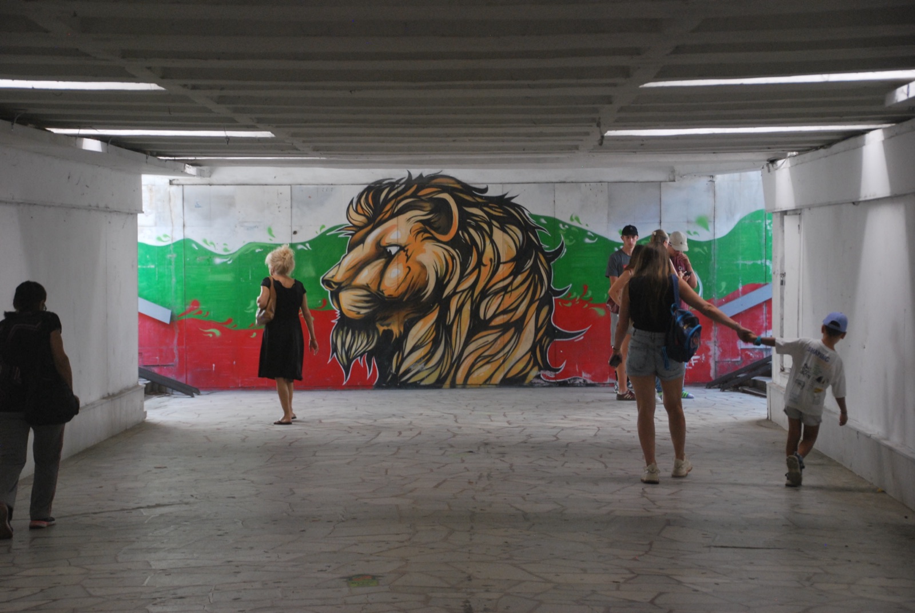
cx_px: 458
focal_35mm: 98
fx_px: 2481
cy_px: 306
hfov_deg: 20.9
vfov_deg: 14.1
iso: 640
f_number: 5.3
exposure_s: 1/125
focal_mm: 65
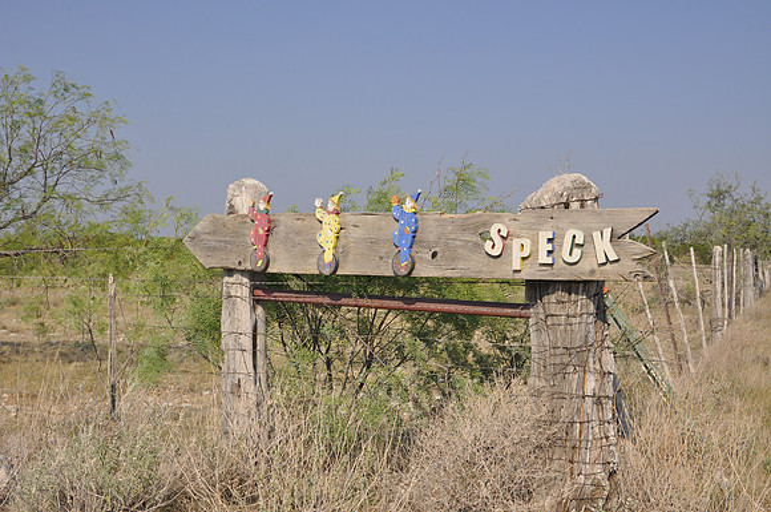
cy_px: 256
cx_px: 386
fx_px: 1123
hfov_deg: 37.9
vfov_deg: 25.7
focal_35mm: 52
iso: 200
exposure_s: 1/250
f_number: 7.1
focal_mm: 35
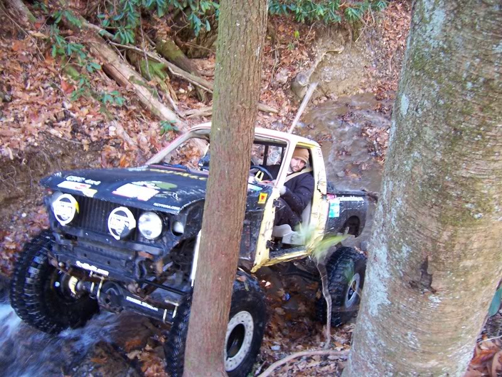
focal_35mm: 33
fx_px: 479
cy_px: 188
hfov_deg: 55.4
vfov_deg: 42.9
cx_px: 251
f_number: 3.4
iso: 140
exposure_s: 1/10
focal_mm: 5.5
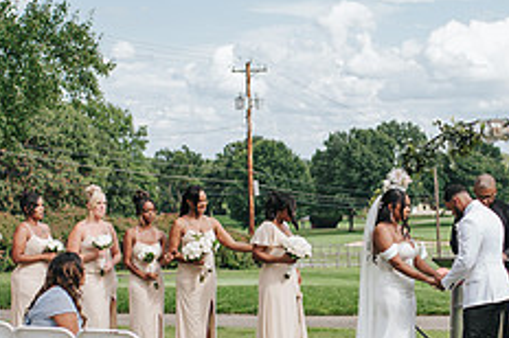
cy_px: 288
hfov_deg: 19.5
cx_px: 389
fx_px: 1468
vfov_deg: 13.0
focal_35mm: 104
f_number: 2.8
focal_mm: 35
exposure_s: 1/2000
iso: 250
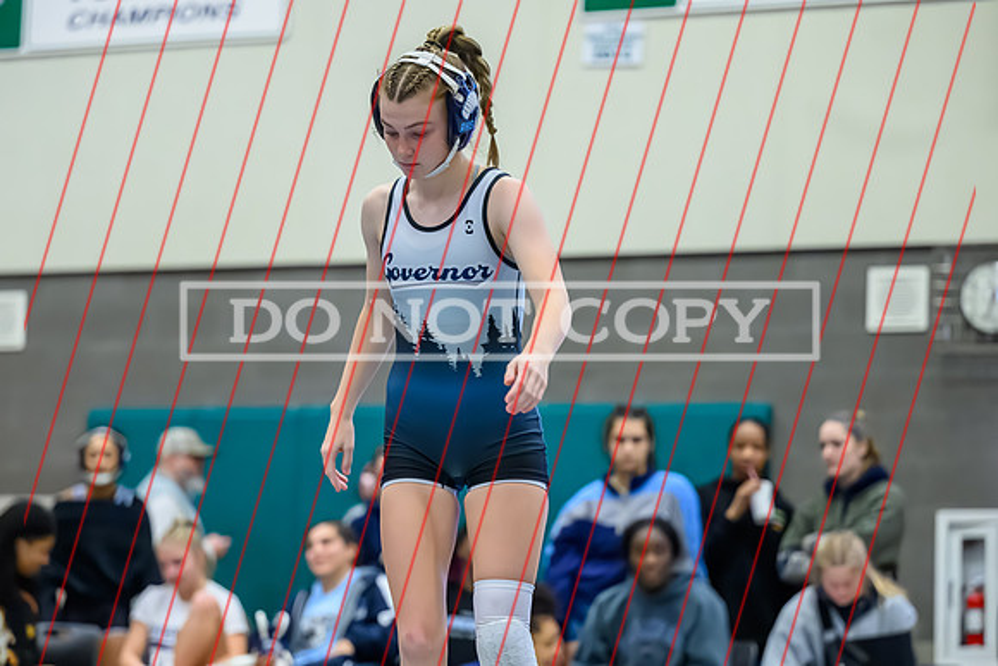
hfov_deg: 16.7
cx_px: 482
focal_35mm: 123
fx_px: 3409
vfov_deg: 11.2
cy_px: 376
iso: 10000
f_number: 2.8
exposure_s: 1/640
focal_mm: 105
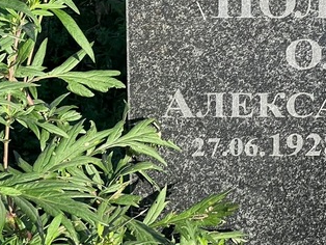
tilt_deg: -32.1
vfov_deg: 7.6
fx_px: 1847
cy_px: 154
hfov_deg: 10.0
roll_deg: +1.9
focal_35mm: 196
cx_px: 317
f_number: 2.8
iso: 32
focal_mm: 9
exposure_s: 1/264
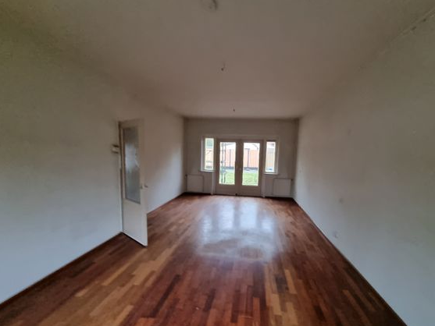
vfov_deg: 85.6
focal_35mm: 14
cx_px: 232
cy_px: 174
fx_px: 176
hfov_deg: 101.9
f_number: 2.2
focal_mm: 2.2
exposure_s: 1/33
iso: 640
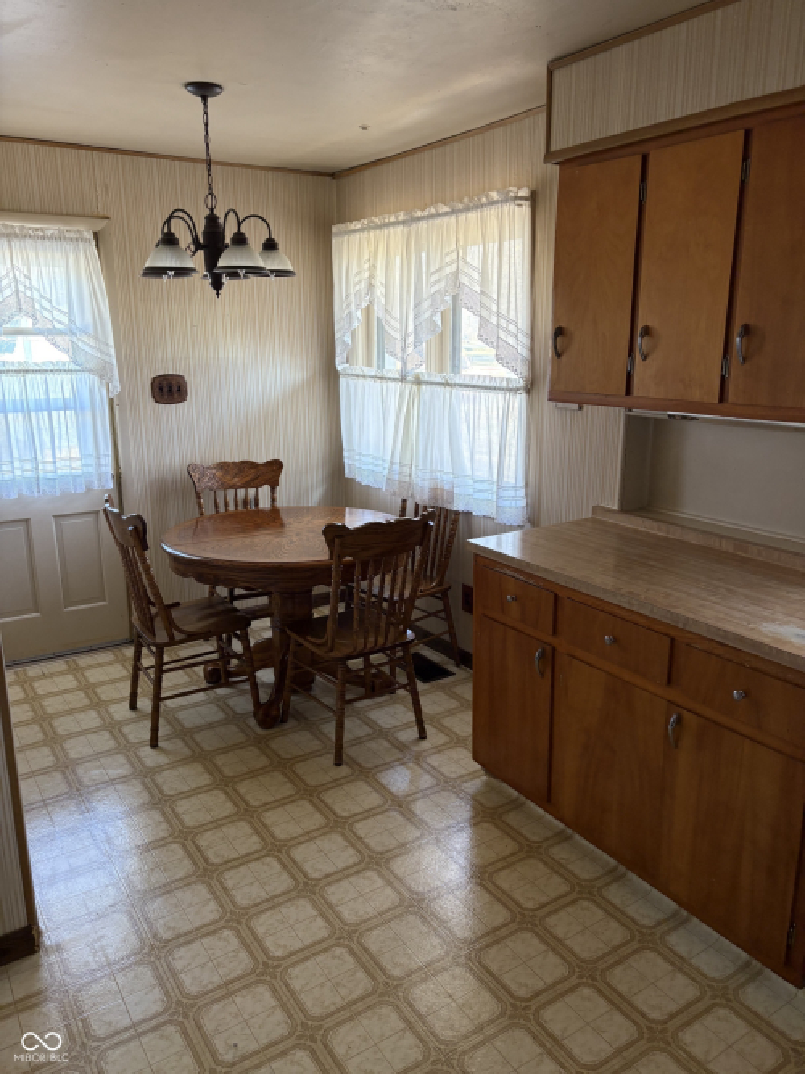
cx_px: 402
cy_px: 537
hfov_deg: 53.0
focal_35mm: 26
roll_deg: +1.6
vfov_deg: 67.3
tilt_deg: -13.5
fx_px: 806
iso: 125
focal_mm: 5.96
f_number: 1.6
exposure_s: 1/61
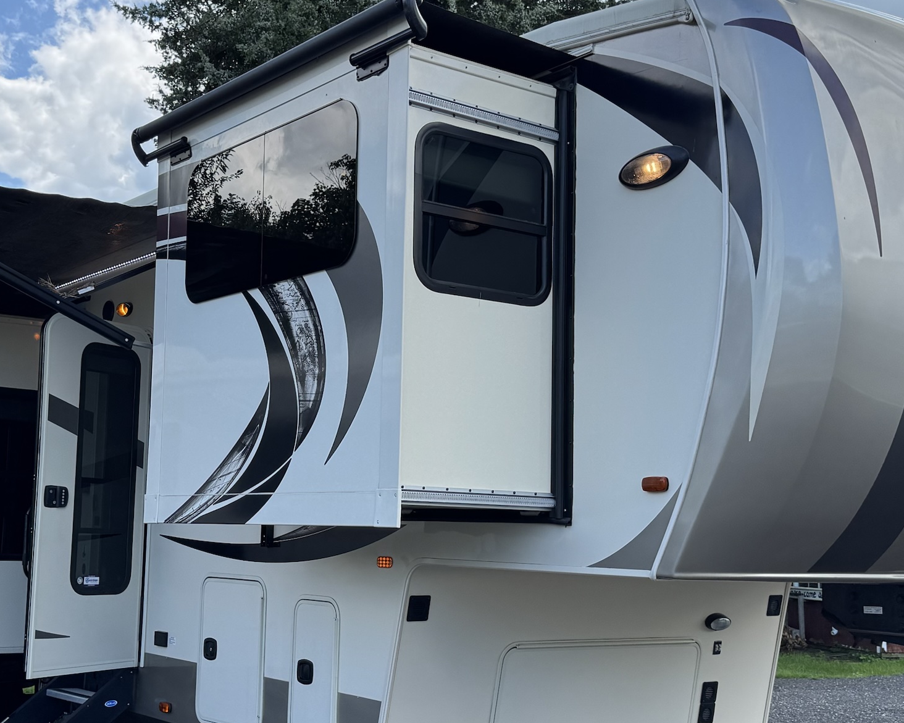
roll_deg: -0.7
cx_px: 394
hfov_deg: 38.7
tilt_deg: +7.4
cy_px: 407
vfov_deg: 31.4
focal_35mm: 48
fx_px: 1284
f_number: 1.78
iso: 80
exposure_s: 1/1923
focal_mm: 6.76
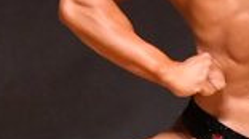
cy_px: 22
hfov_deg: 1.2
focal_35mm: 1800
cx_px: 215
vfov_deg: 0.7
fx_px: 11860
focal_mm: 230
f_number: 5.6
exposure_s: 1/400
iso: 12800
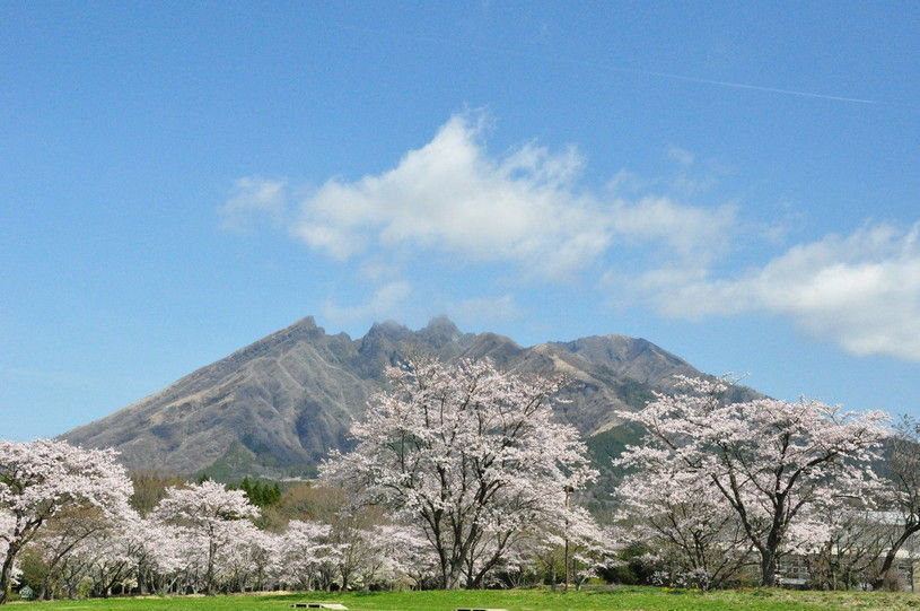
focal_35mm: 52
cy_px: 306
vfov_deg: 25.7
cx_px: 460
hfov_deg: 37.9
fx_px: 1340
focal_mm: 35
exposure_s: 1/3200
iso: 3200
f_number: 16
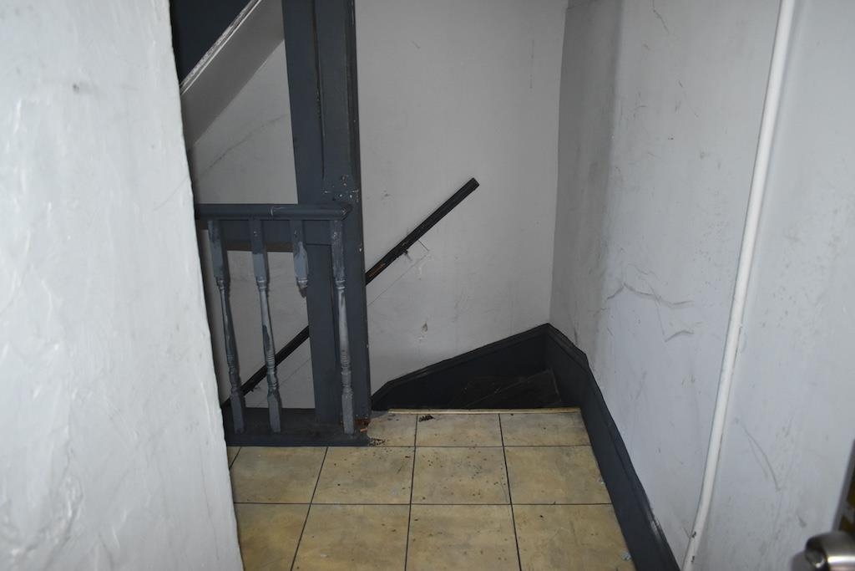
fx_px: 641
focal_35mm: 27
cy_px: 286
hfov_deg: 67.4
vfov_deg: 47.9
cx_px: 428
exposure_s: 1/160
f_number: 3.5
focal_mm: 18
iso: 2000
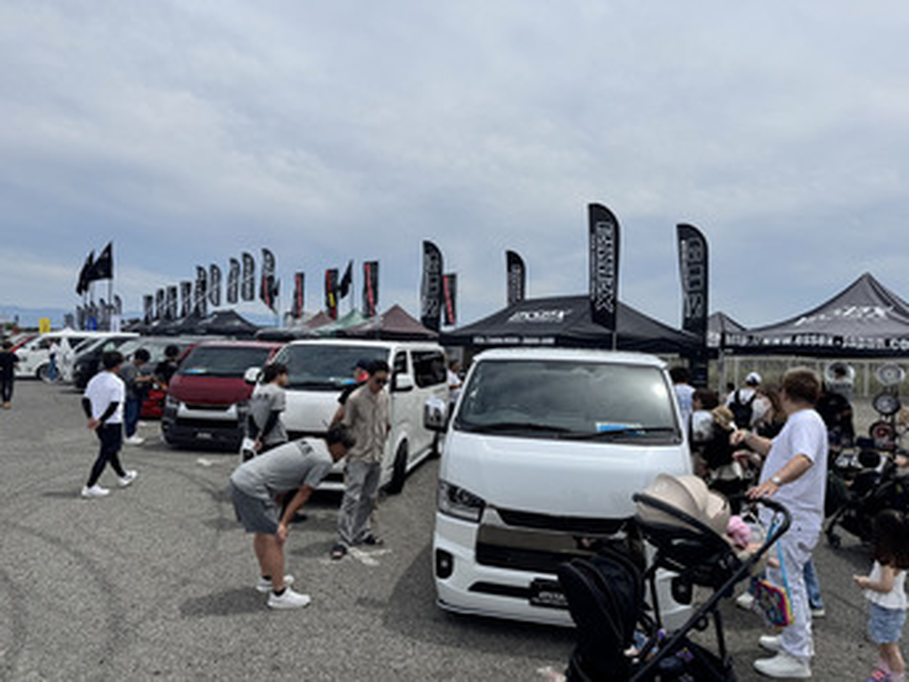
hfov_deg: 71.6
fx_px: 630
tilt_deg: -0.3
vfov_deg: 56.8
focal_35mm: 24
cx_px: 454
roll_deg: -1.8
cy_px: 341
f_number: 1.78
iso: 80
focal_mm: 6.76
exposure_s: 1/12346
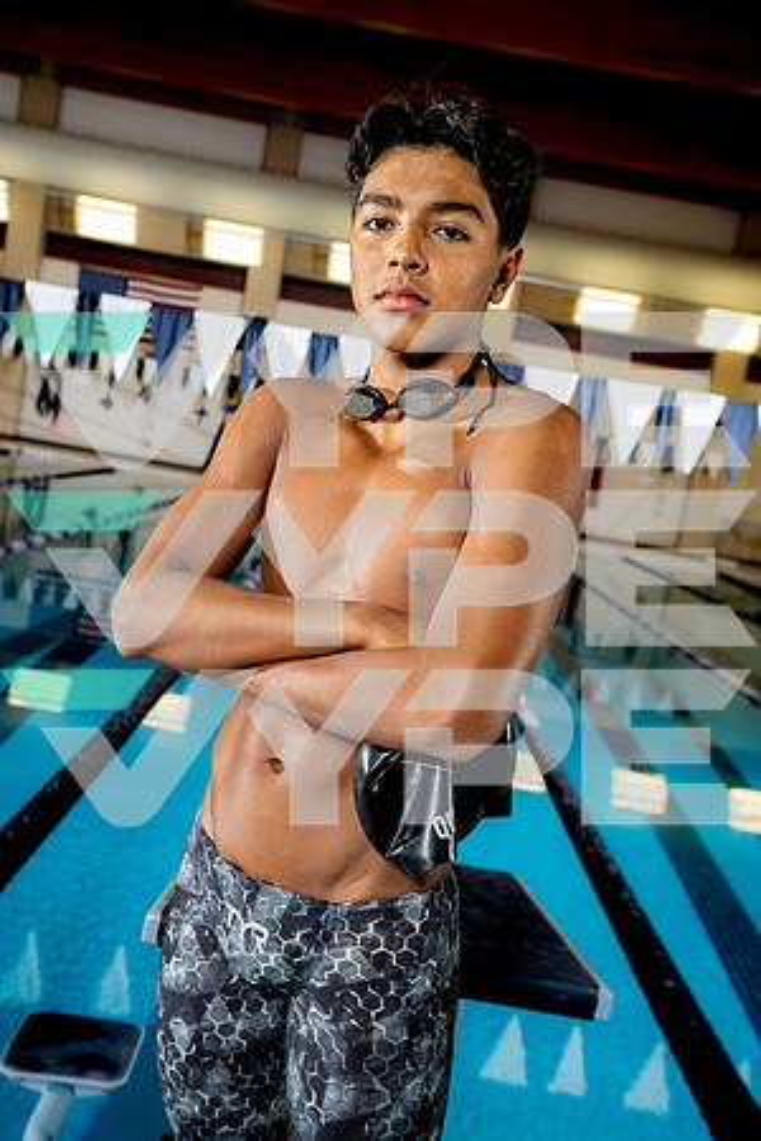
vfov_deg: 50.7
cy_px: 570
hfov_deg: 35.1
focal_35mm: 38
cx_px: 380
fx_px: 1205
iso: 320
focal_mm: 38
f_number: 5.6
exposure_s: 1/250
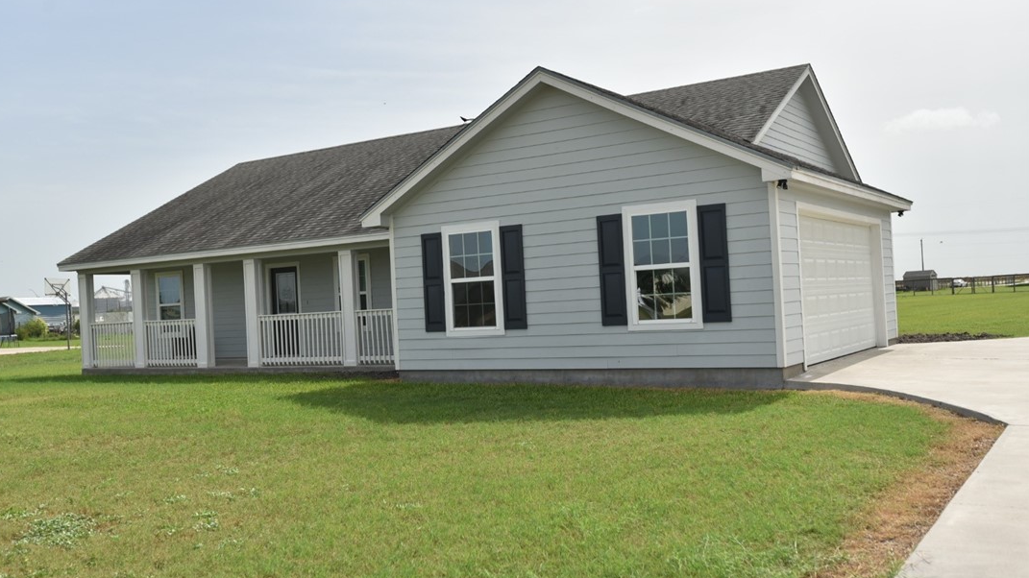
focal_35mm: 34
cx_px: 509
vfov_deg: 34.6
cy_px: 293
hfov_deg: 58.0
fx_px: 928
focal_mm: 32
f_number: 5.6
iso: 200
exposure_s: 1/1600
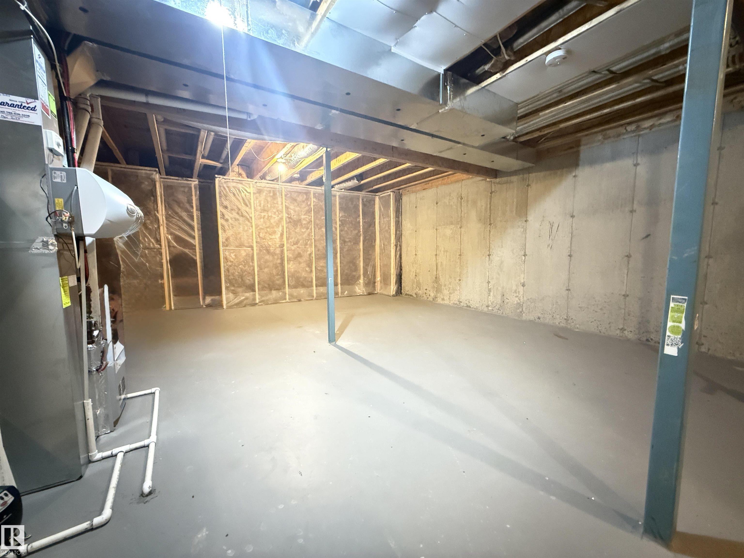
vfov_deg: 85.7
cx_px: 372
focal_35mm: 14
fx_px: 301
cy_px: 279
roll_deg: +0.9
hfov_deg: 102.1
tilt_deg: -5.6
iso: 2000
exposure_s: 1/24
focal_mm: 2.22
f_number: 2.2
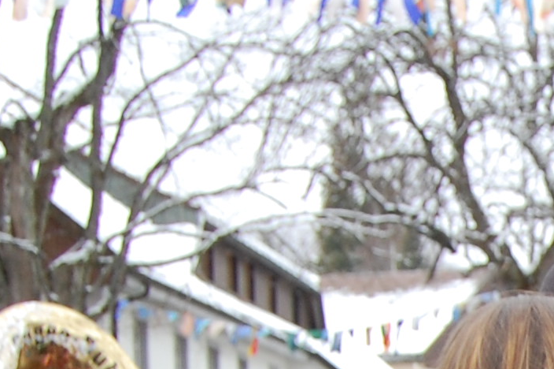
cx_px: 1066
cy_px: 748
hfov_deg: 12.9
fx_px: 2168
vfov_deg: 9.1
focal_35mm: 141
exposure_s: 1/125
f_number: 5.6
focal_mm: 22
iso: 400
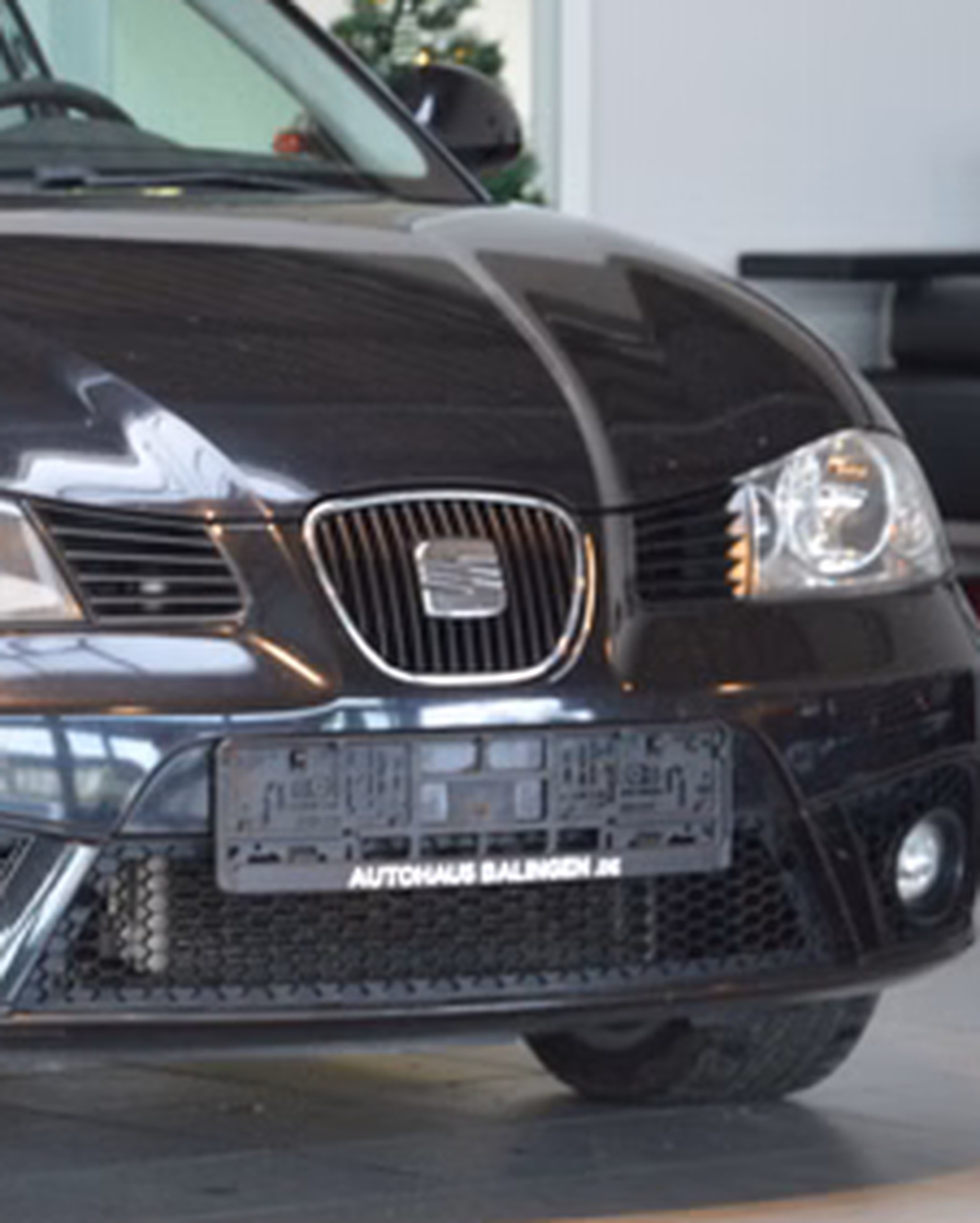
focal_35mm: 198
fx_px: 7171
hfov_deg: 7.7
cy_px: 477
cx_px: -247
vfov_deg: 9.7
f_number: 5.3
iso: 1250
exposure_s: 1/60
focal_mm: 62
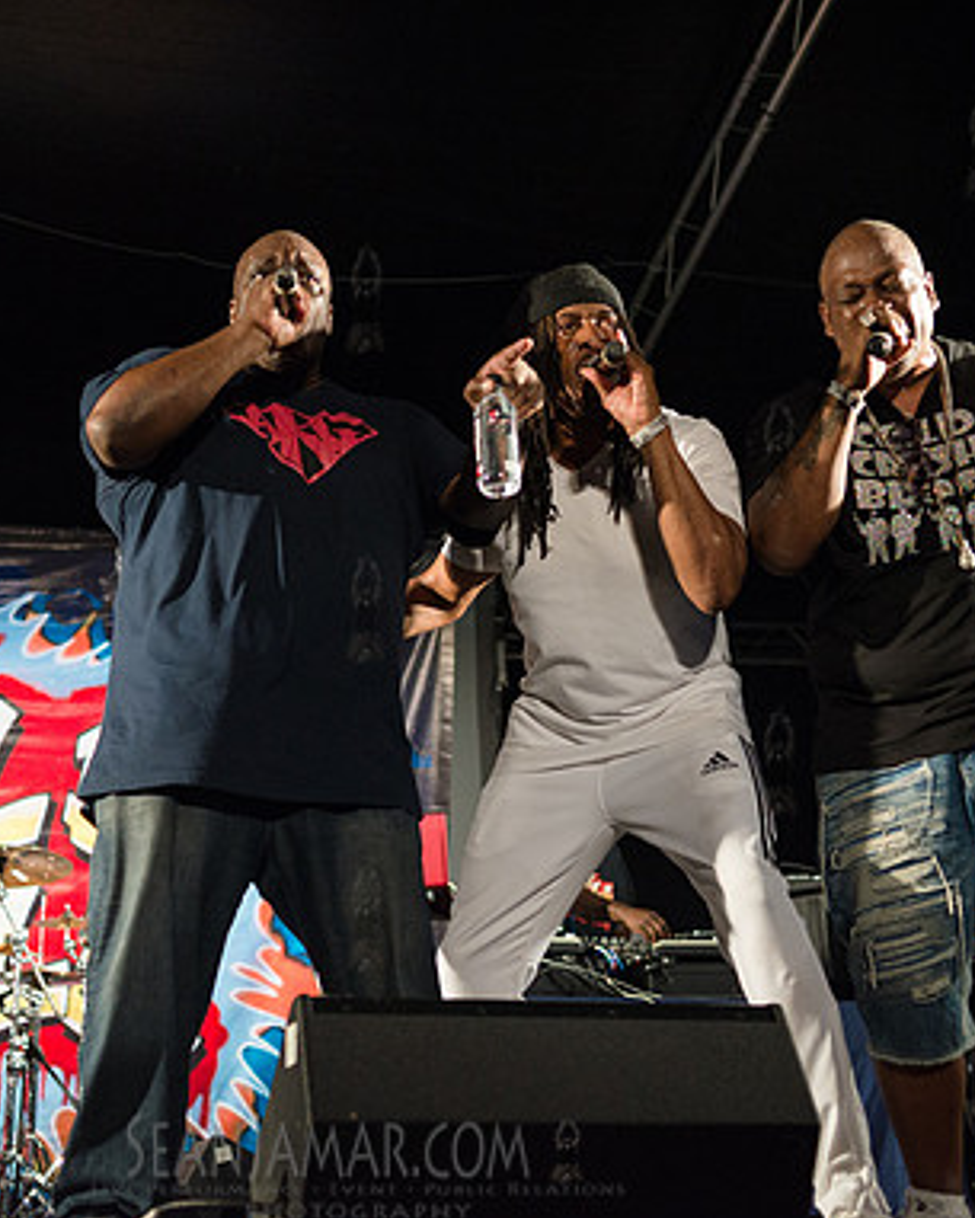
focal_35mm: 50
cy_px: 606
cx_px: 364
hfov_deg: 30.1
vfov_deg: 37.3
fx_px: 1803
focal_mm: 35
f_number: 2.8
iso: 1250
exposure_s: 1/1000
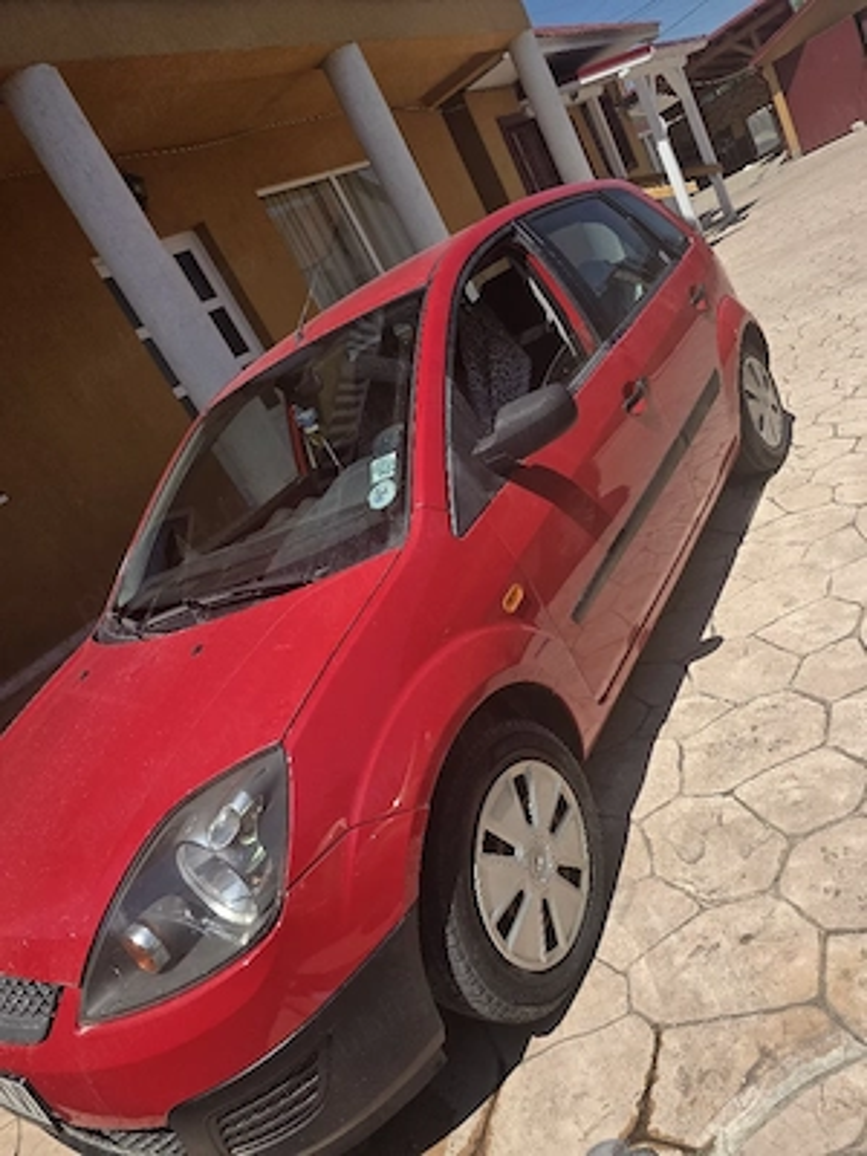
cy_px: 578
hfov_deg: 58.9
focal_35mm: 23
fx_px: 768
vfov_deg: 73.9
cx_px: 434
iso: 80
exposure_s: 1/10000
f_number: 1.7
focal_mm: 6.3
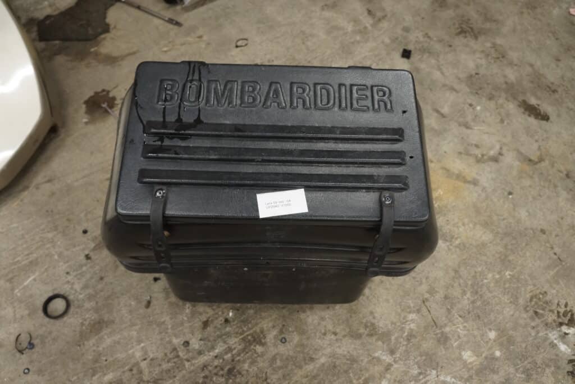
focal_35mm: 27
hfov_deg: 67.4
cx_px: 288
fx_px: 431
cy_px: 192
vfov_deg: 47.9
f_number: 5
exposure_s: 1/60
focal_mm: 18
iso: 1000
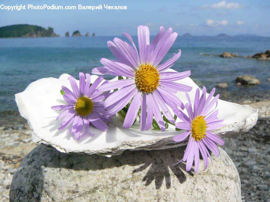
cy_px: 101
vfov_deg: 39.7
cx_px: 135
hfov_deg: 51.4
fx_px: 281
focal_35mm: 36
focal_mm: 6
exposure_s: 1/640
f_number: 8
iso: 80
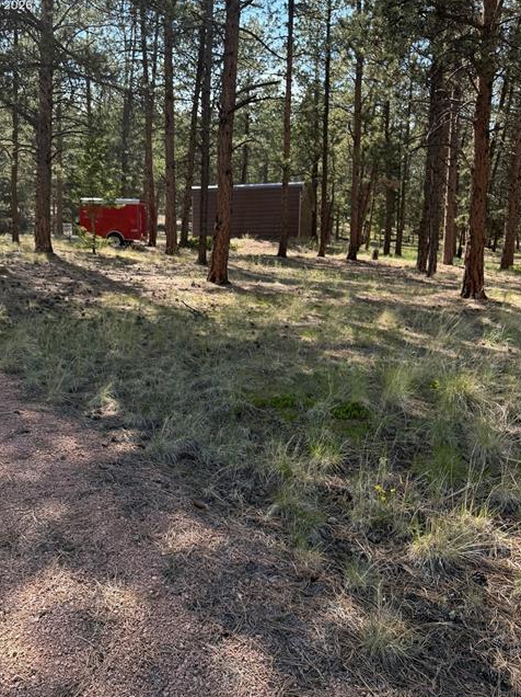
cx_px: 228
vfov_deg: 61.6
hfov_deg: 48.1
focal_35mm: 29
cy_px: 376
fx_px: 583
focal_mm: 6.76
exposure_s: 1/3279
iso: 80
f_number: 1.78
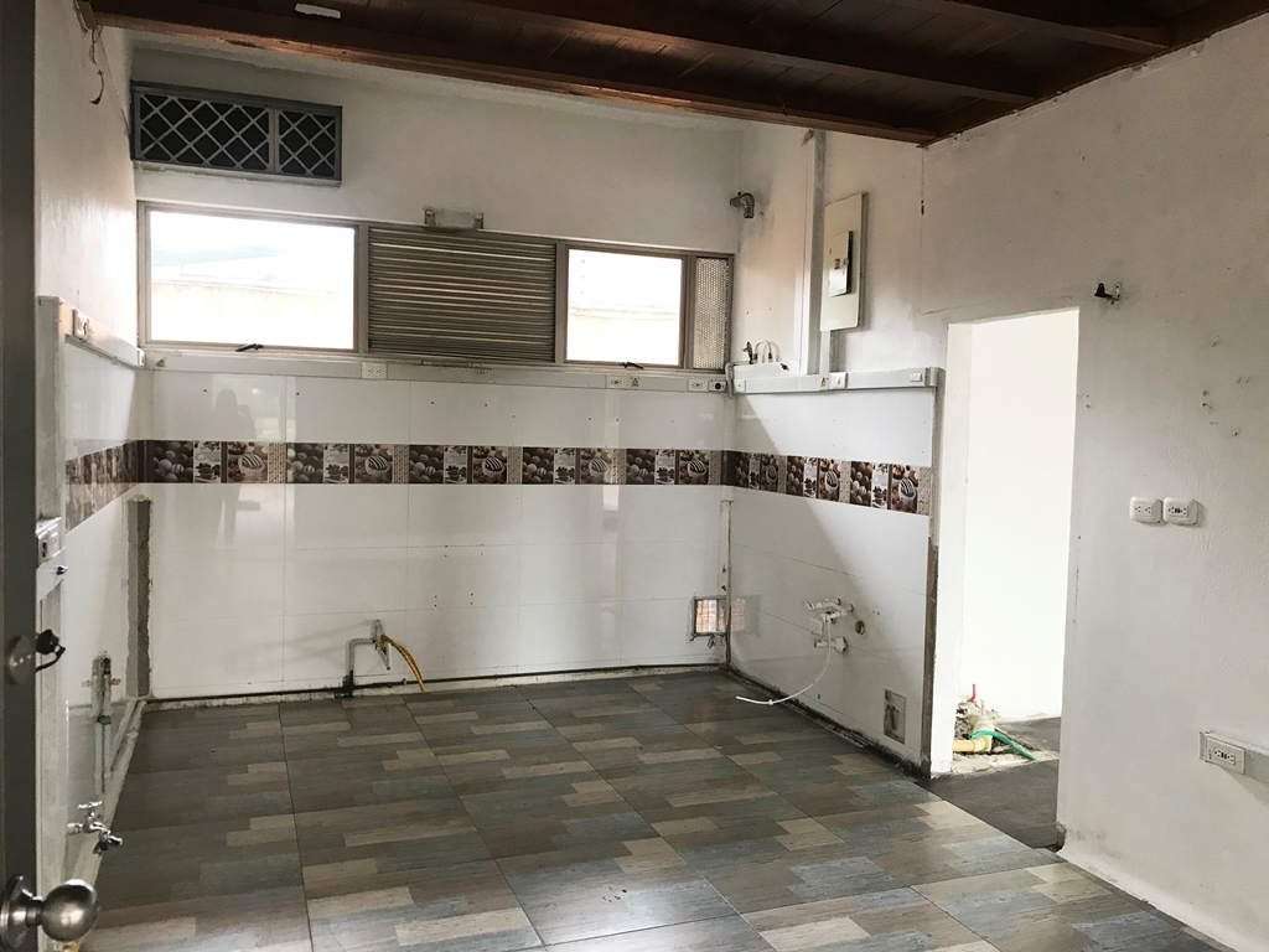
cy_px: 476
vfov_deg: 49.7
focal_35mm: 28
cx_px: 634
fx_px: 1026
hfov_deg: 63.4
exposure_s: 1/20
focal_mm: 3.99
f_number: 1.8
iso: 40
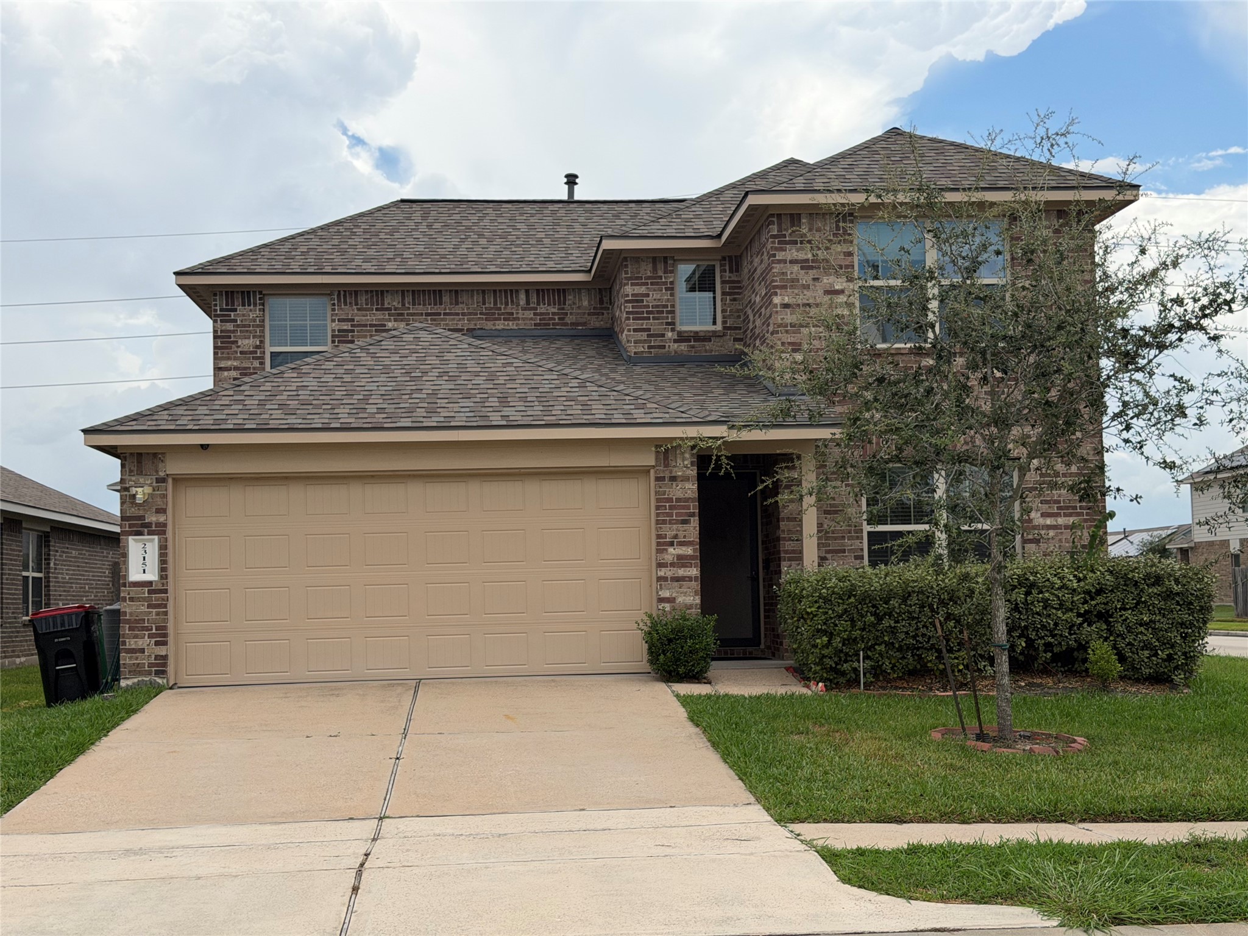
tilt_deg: +3.6
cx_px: 624
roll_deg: +1.6
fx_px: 1731
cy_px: 468
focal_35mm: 48
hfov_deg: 39.7
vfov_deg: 30.3
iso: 64
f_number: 1.78
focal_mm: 6.76
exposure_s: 1/4098
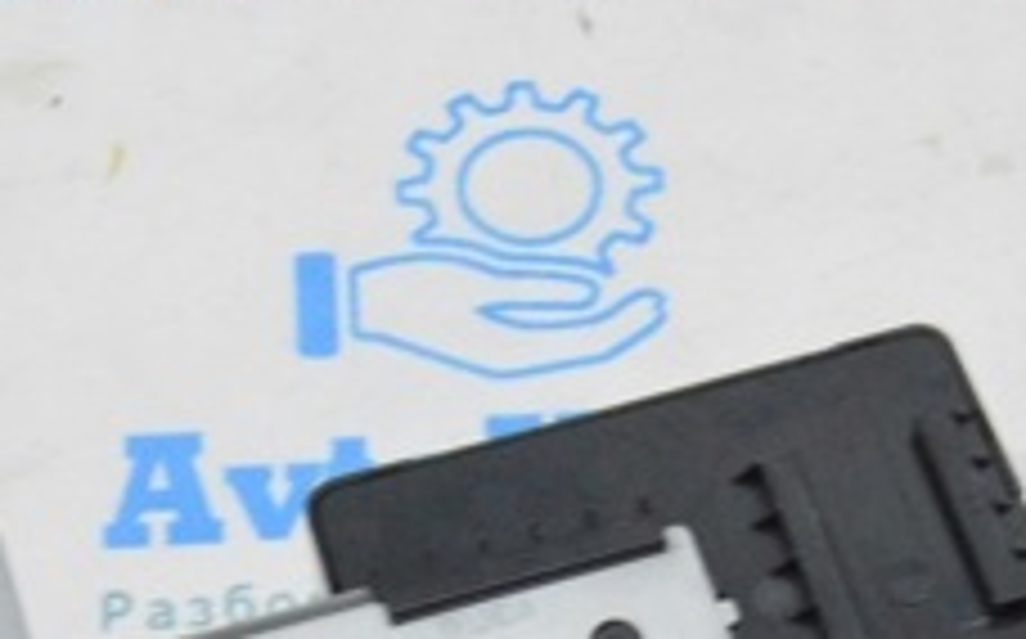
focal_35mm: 103
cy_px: 817
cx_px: 612
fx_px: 2877
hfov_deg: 20.2
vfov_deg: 12.3
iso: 6400
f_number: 20
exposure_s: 1/20
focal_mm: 24
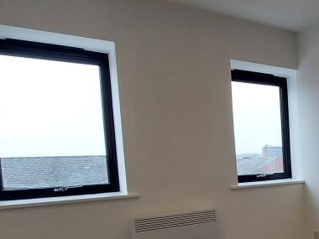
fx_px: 323
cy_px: 183
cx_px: 357
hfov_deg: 41.2
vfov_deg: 39.5
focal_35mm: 35
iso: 100
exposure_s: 1/100
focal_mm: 1.74
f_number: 2.2
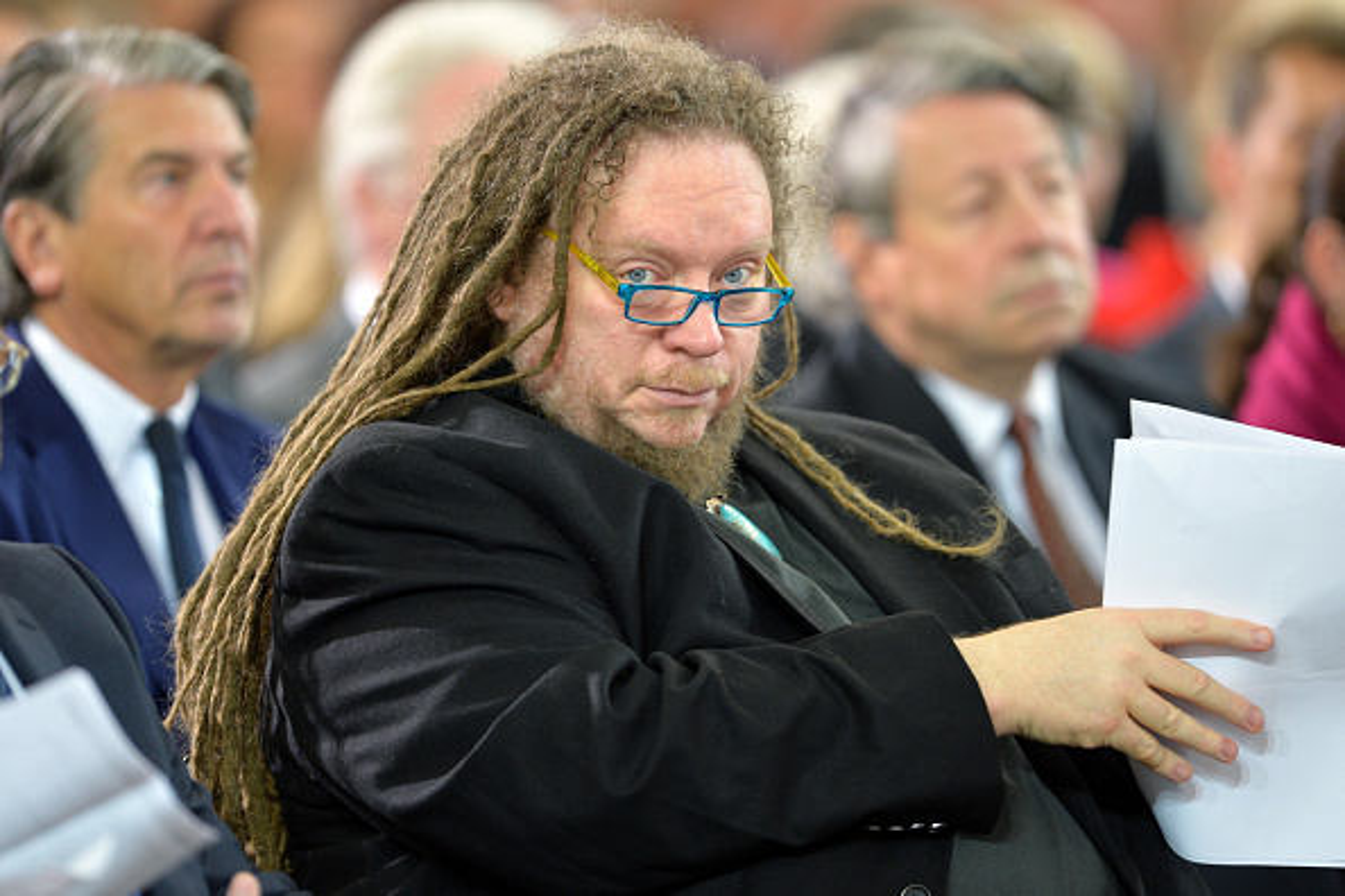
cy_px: 448
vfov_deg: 3.4
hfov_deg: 5.2
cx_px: 672
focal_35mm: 400
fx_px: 14943
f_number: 3.2
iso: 1250
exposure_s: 1/200
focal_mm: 400
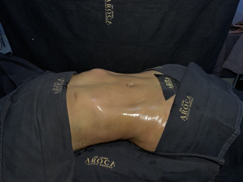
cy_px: 91
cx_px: 122
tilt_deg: -35.6
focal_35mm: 26
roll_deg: -1.3
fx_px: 183
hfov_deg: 67.3
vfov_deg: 53.1
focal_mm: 4.25
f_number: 1.8
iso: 400
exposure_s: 1/30
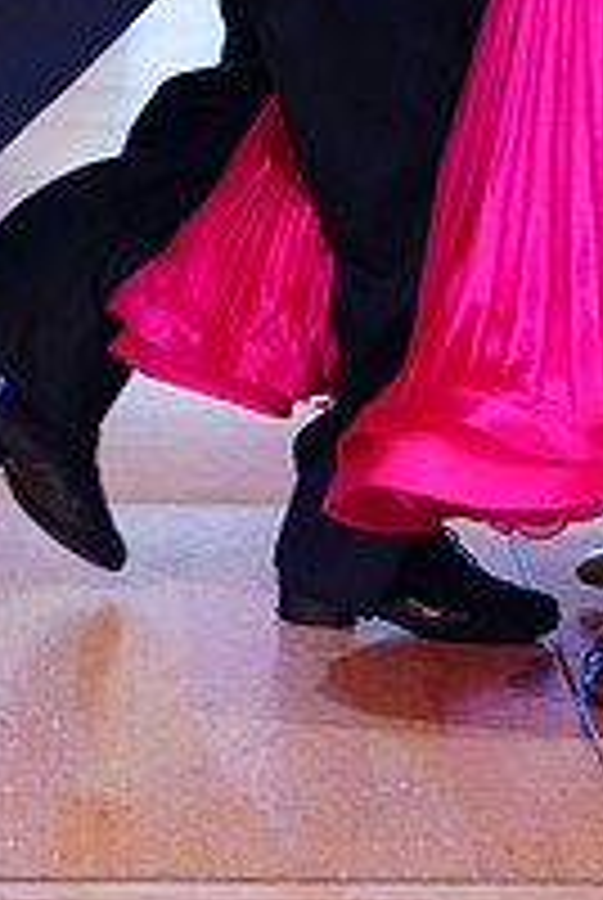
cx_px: 398
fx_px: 3480
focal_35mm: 139
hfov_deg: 9.9
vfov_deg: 14.3
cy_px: -184
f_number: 4
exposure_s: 1/400
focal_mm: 48
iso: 2500
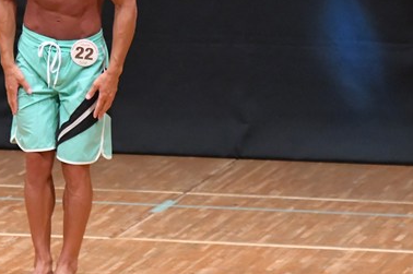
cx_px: 42
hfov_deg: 3.5
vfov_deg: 2.3
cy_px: 41
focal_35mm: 585
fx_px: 6703
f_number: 5.6
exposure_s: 1/400
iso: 8000
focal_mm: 190
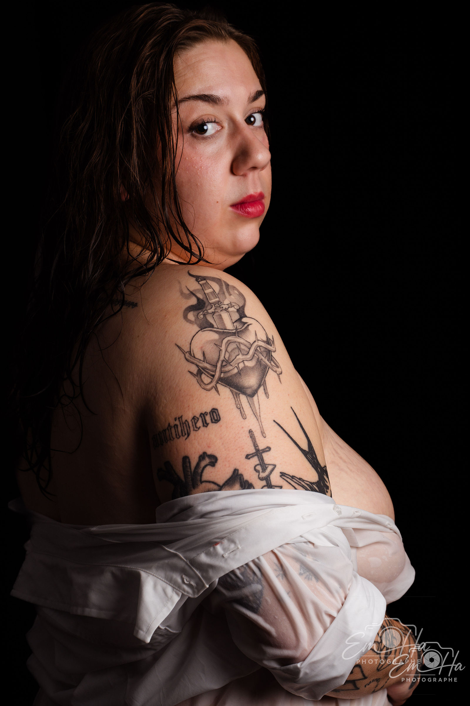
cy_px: 353
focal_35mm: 83
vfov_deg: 24.5
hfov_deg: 16.5
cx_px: 235
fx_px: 1625
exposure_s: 1/125
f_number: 8
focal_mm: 83
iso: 100
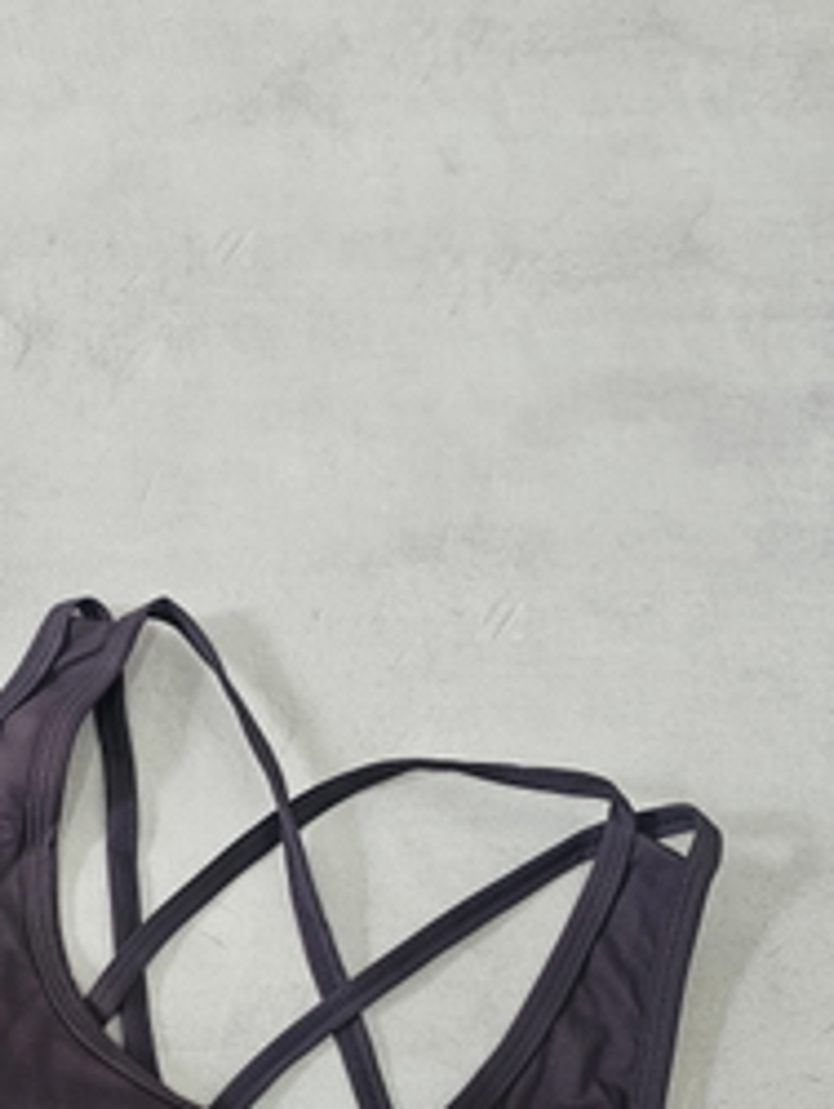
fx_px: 1571
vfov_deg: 35.5
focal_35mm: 49
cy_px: 1089
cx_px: 44
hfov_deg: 28.3
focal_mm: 6.3
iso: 200
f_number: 1.7
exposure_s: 1/100
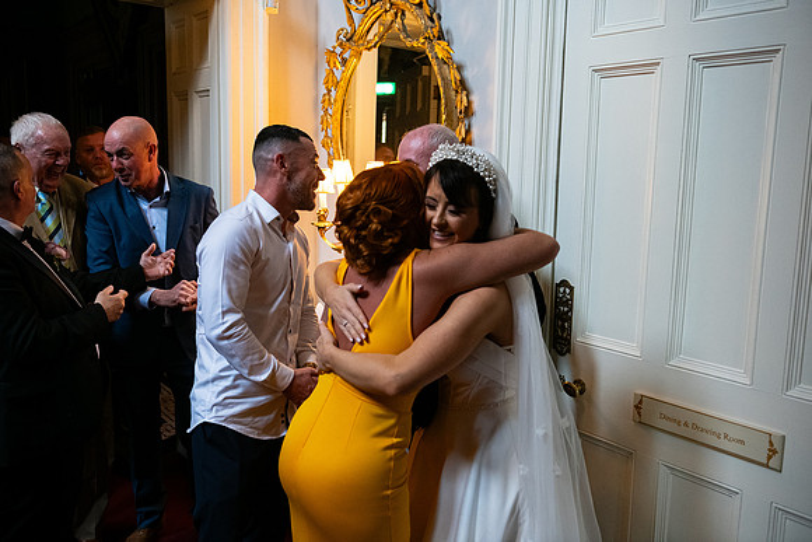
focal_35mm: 32
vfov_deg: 41.1
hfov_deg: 58.7
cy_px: 271
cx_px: 406
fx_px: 722
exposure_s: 1/160
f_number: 3.5
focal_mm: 32
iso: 1600
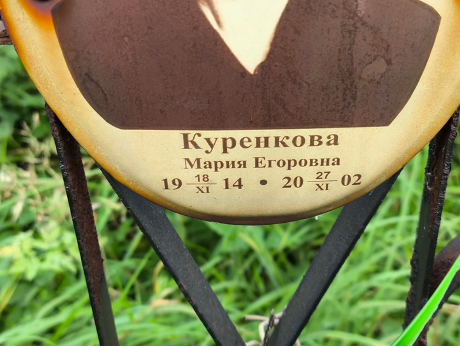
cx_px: 236
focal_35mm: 55
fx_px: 731
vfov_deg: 26.6
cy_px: 163
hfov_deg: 34.9
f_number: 1.7
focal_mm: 4.71
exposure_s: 1/120
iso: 80
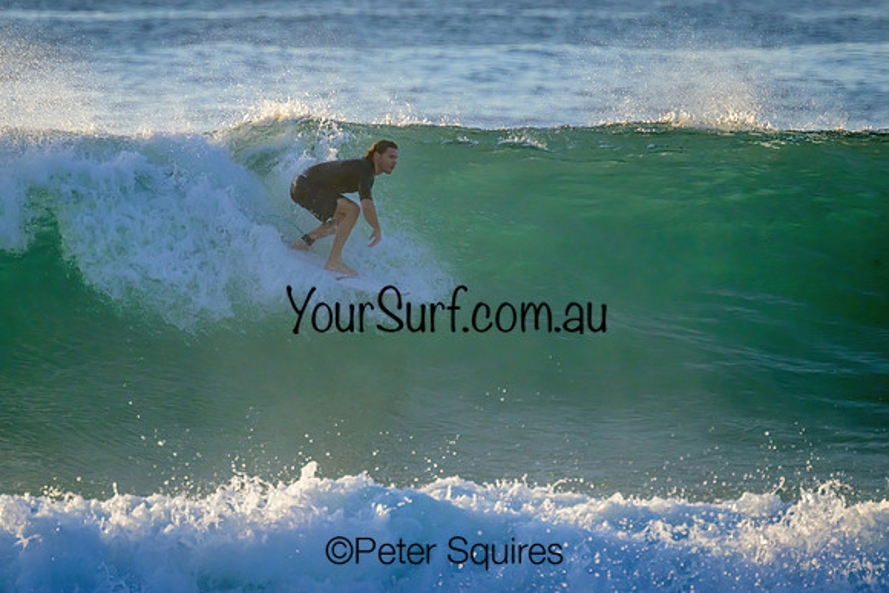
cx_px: 353
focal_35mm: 986
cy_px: 263
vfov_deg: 1.4
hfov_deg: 2.1
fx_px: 24348
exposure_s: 1/1600
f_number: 11
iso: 1250
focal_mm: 800
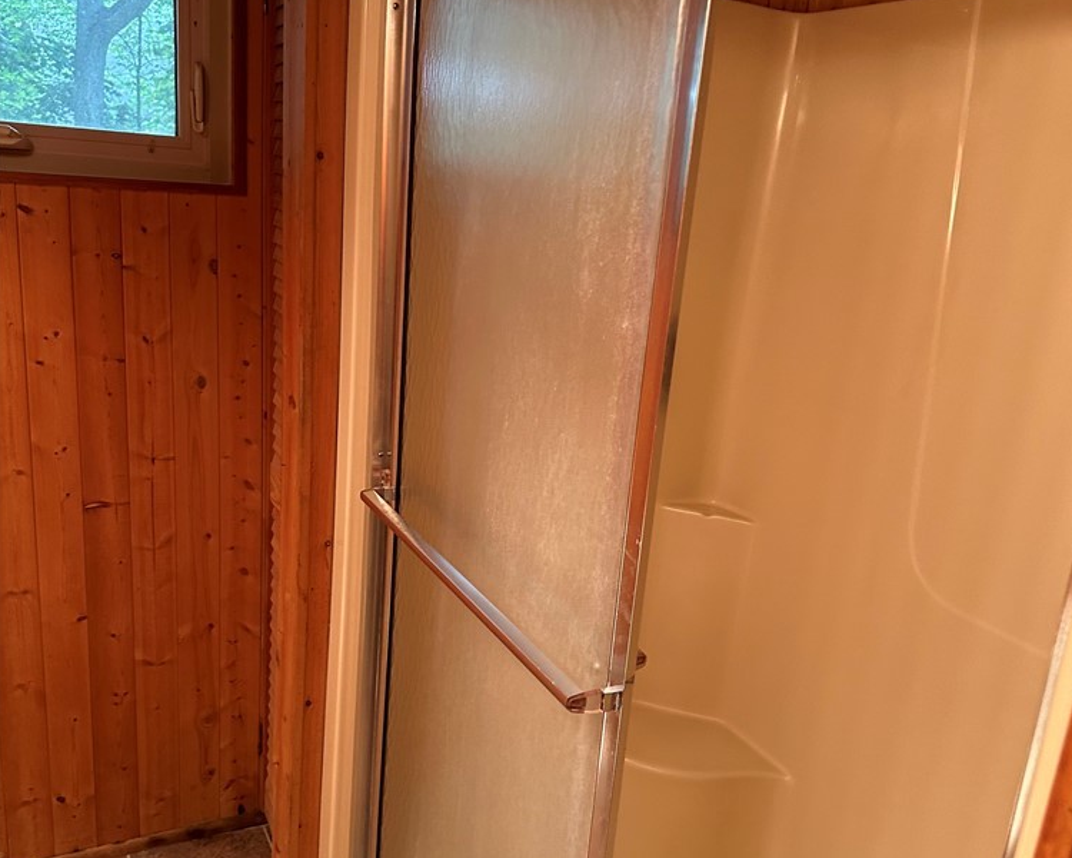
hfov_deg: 55.7
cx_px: 545
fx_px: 1015
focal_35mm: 32
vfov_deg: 45.7
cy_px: 485
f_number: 1.78
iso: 320
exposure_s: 1/60
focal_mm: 6.86
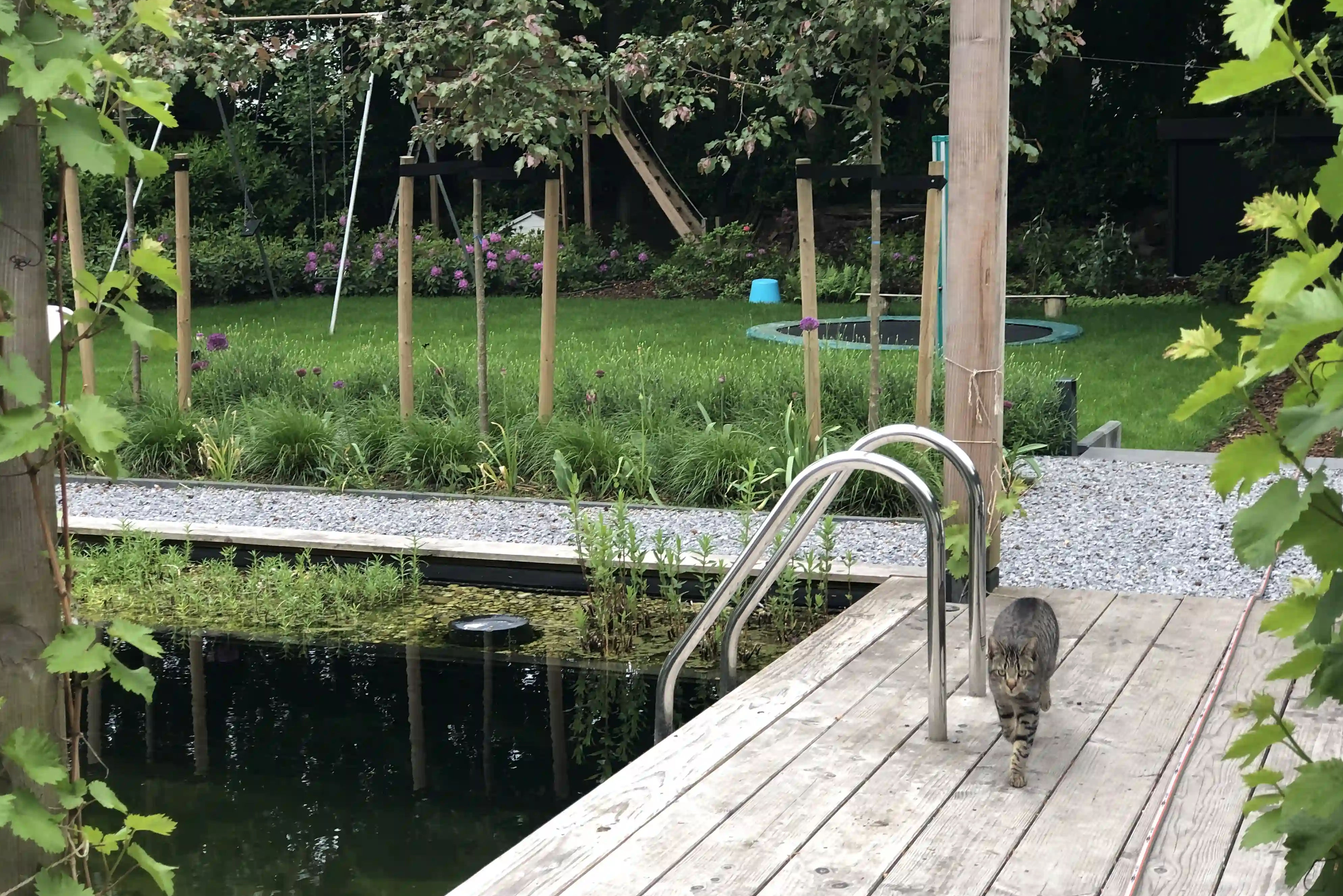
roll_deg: +0.1
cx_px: 669
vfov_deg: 22.6
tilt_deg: -7.5
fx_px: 2238
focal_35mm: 60
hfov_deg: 33.4
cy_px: 426
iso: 50
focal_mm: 6.6
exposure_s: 1/120
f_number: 2.8
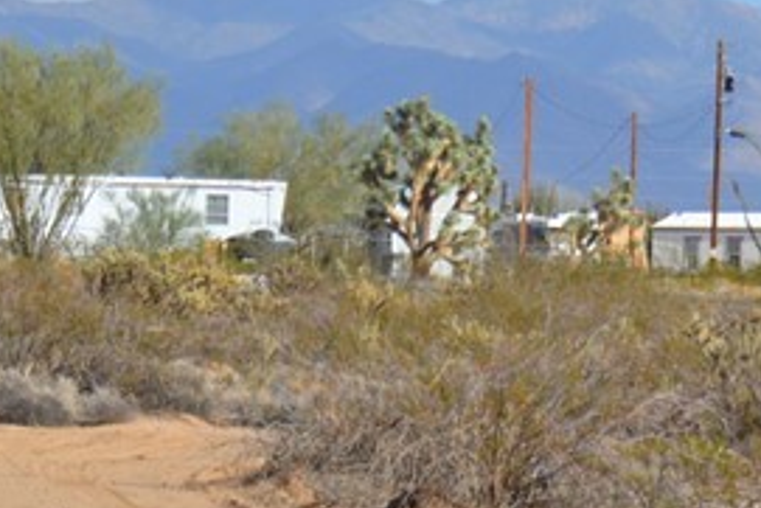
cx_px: 1098
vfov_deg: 4.2
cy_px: 544
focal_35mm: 330
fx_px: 6979
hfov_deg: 6.2
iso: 400
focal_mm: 55
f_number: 6.3
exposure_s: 1/1600
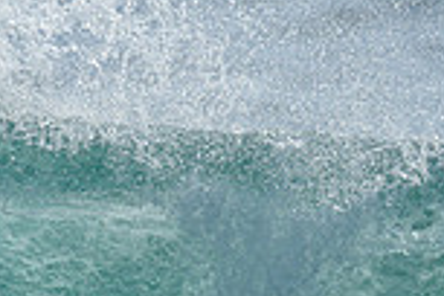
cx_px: -328
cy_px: 196
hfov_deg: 0.7
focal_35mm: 3041
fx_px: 37503
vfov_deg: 0.5
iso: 200
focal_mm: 800
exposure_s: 1/2000
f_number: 6.3
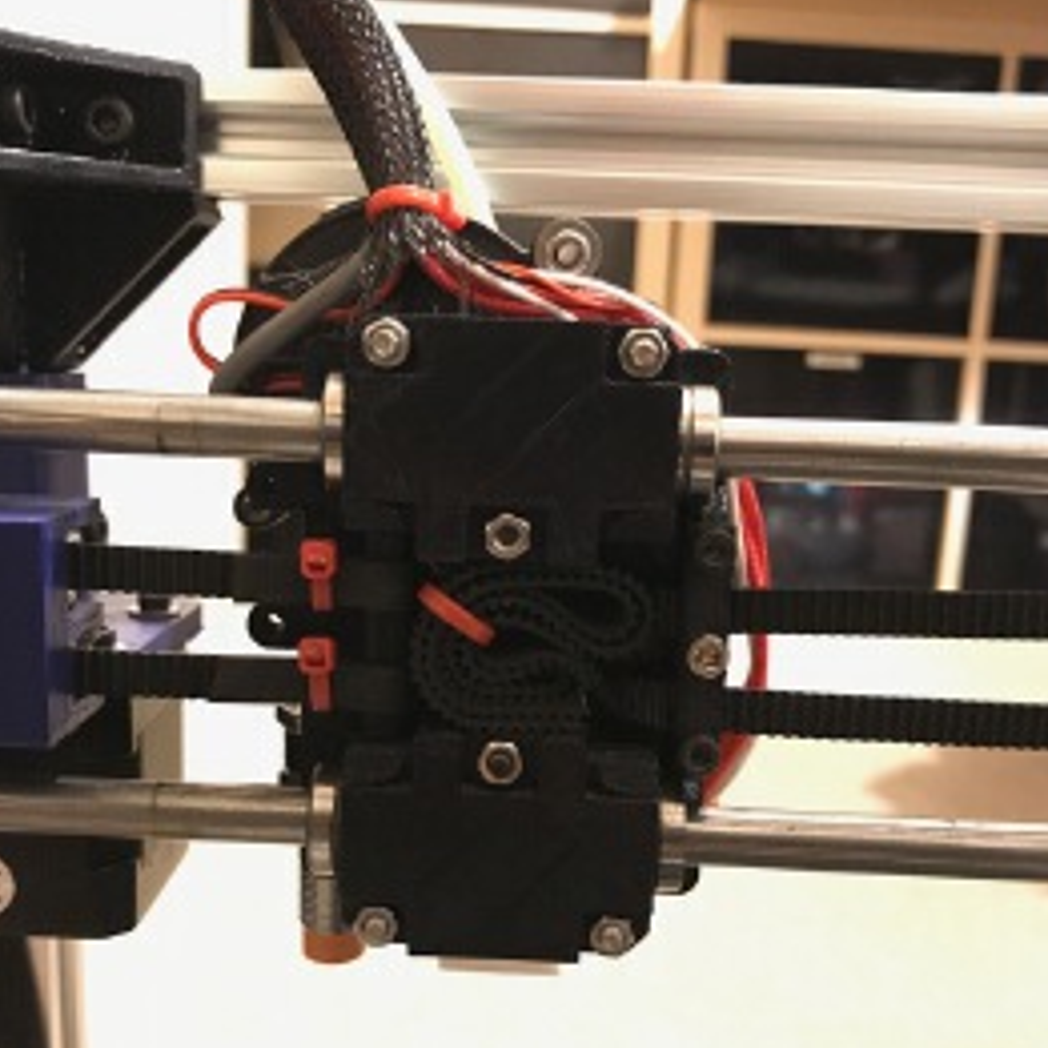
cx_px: 502
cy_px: 622
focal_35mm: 38
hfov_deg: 43.8
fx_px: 1302
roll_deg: -1.8
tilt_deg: -11.7
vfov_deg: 43.7
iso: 200
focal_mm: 3.99
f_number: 1.8
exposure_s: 1/4
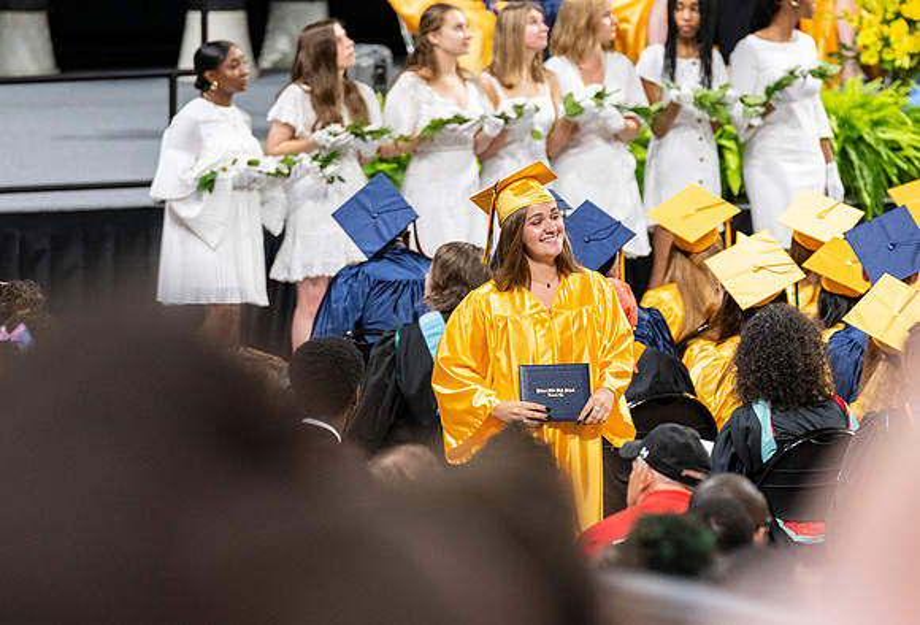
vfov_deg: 4.7
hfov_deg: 6.9
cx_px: 537
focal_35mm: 298
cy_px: 376
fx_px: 7658
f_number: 4
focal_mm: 200
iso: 2000
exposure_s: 1/200
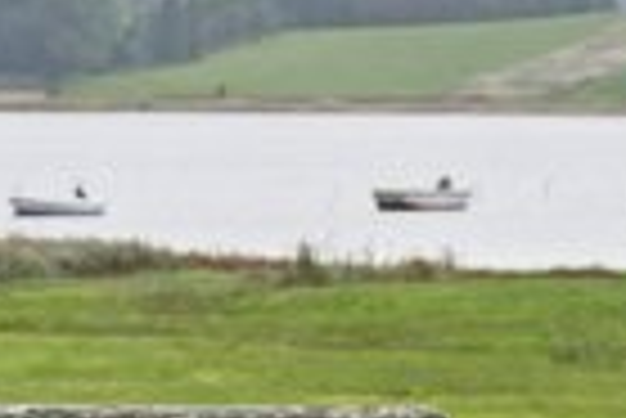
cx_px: 621
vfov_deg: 3.2
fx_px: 7520
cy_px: 101
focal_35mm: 432
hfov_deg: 4.8
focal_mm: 50
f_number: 8
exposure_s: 1/200
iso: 200
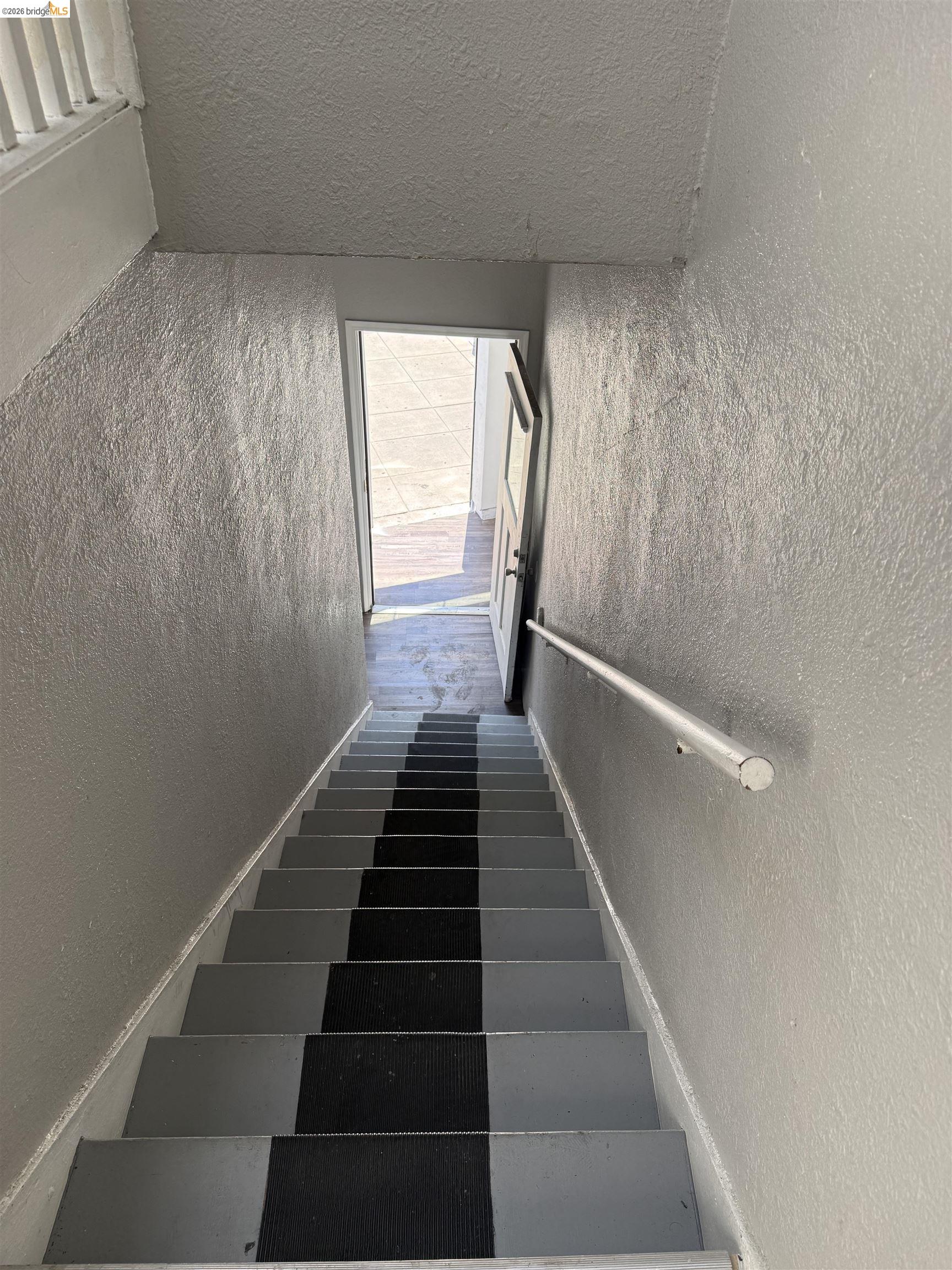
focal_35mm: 24
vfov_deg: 71.6
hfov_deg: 56.8
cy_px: 635
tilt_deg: -40.2
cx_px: 476
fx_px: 880
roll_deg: -2.8
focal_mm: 6.76
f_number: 1.78
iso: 100
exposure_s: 1/351
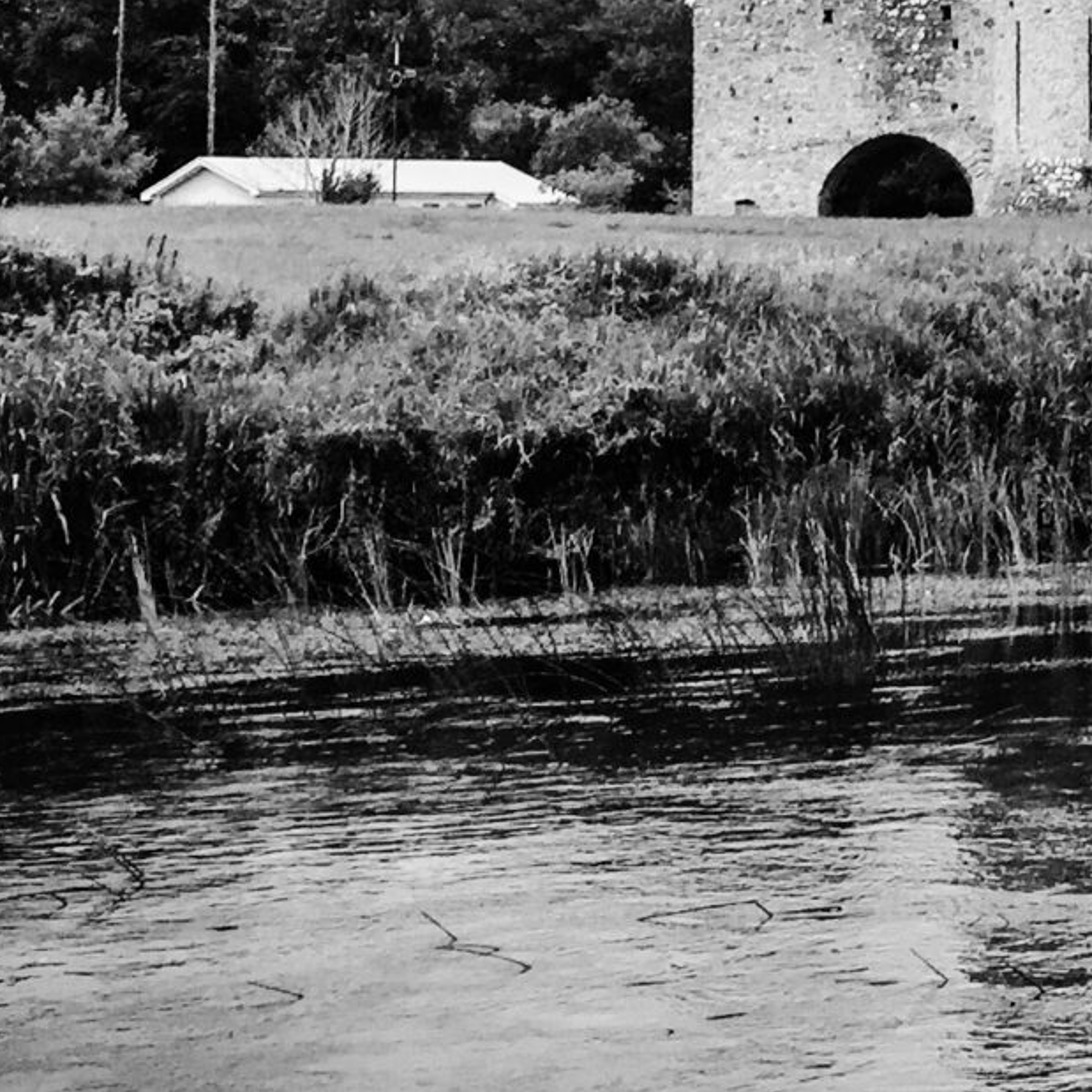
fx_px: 3783
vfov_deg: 15.7
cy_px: -256
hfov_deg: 15.5
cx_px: 1459
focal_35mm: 106
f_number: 2.2
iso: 32
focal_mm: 4.15
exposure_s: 1/1980
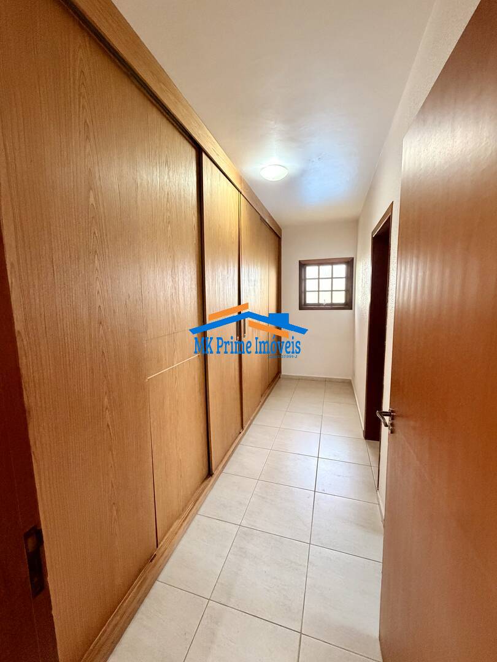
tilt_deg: -7.7
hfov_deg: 85.7
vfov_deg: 102.1
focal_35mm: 14
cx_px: 248
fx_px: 268
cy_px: 331
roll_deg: +0.8
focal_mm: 2.22
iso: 500
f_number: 2.2
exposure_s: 1/60
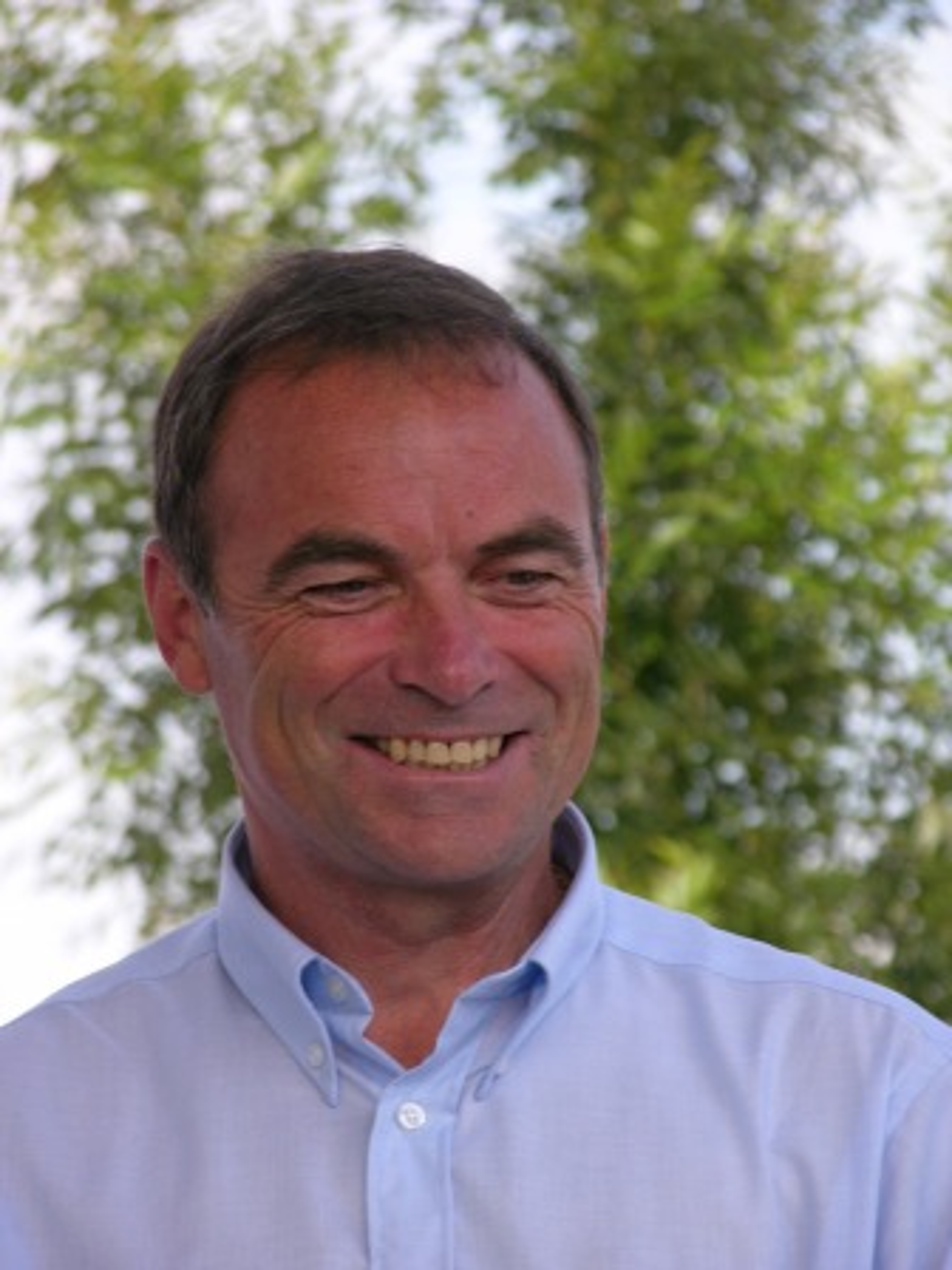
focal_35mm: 280
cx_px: 476
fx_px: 10267
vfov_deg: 7.1
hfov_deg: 5.3
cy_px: 635
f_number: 4.7
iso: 50
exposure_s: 1/156
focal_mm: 71.2
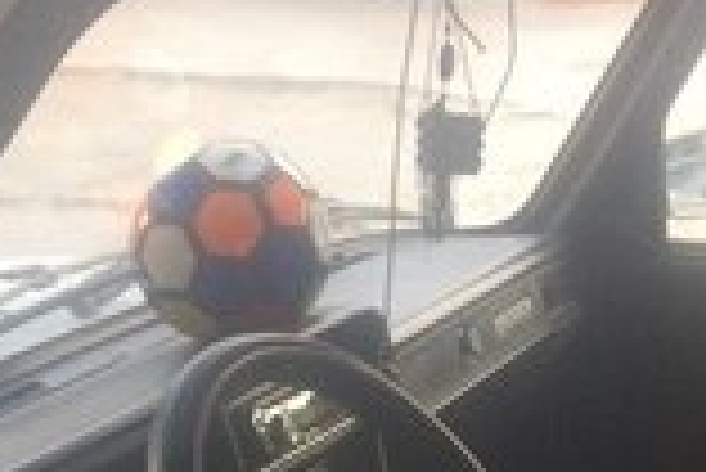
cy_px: 877
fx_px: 1865
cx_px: 553
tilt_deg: -29.0
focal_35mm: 95
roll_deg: -0.4
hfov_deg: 21.2
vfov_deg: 12.9
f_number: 2.2
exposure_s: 1/33
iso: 80
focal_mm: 4.15
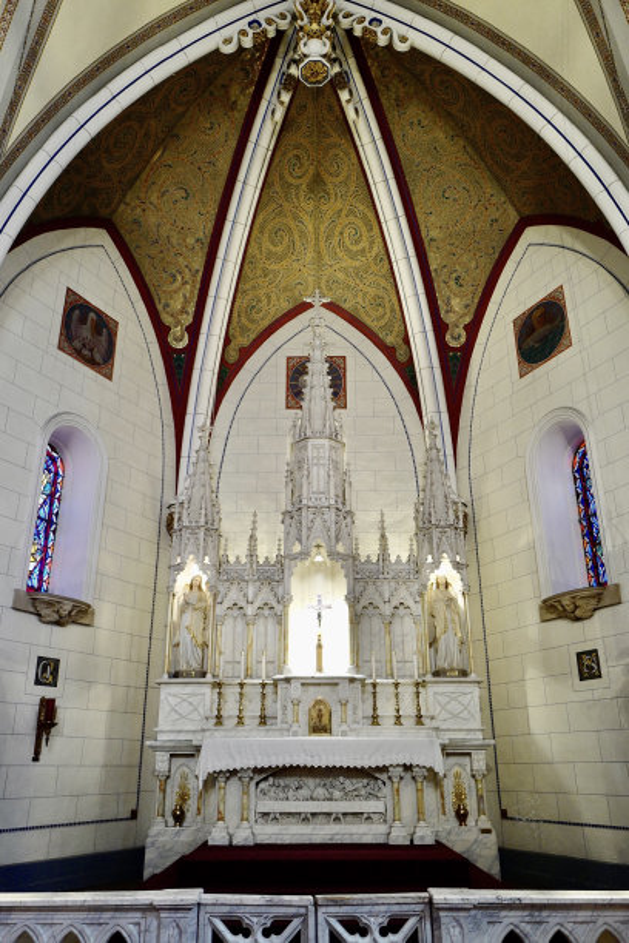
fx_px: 734
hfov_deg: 46.4
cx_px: 314
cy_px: 472
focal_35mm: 28
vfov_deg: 65.5
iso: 1600
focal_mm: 28
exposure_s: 1/160
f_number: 1.7
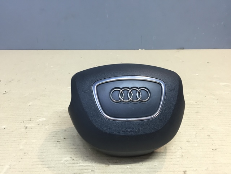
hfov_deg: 61.7
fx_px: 194
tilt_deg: -28.5
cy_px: 87
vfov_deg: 48.2
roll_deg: -1.6
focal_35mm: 29
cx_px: 116
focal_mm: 4.15
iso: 100
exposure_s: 1/33
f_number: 2.2
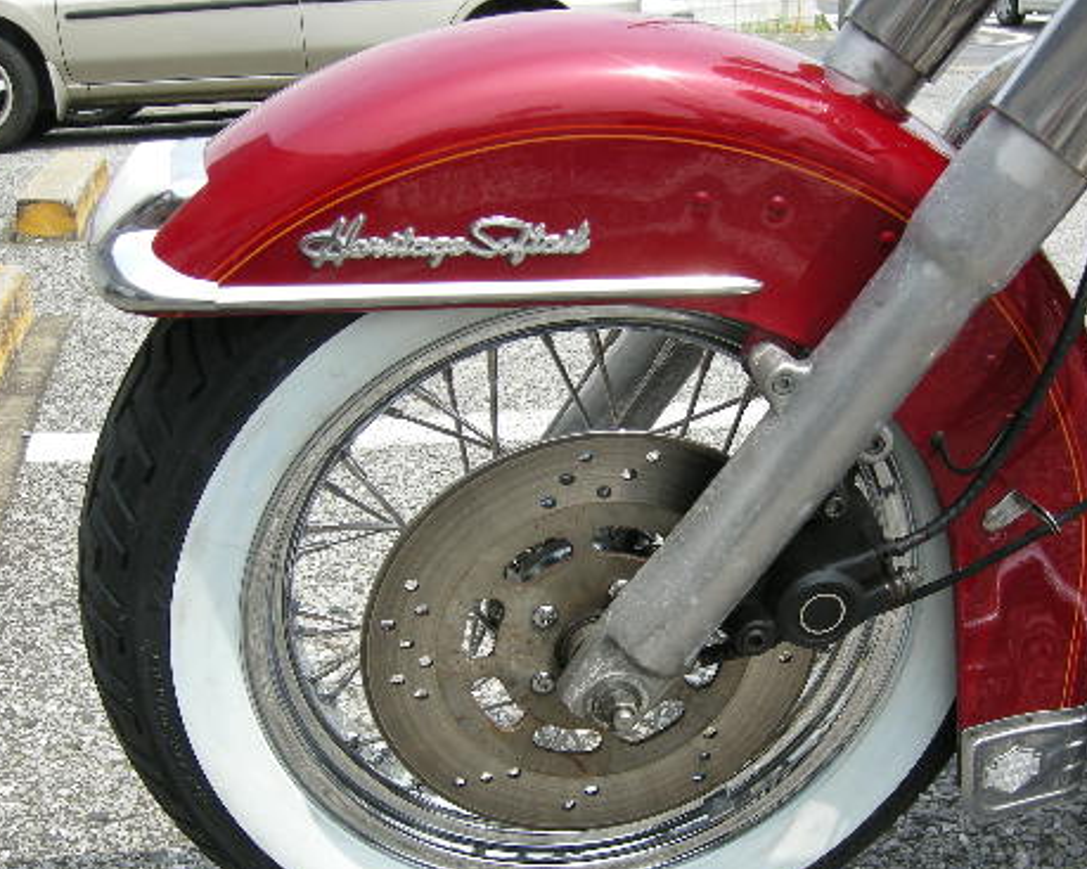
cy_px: 526
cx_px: 609
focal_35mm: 49
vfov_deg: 30.7
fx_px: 1576
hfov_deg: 38.0
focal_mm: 7.5
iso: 64
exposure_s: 1/483
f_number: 2.7
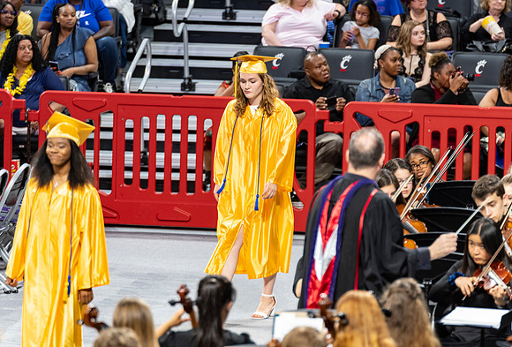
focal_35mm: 293
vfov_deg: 4.7
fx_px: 4194
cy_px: 153
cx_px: 255
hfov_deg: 7.0
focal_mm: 200
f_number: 3.5
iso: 1000
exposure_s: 1/100
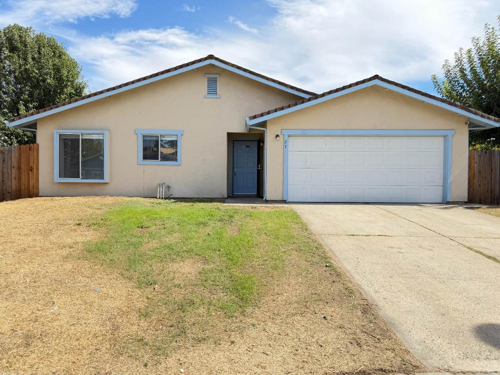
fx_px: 347
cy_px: 188
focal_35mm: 24
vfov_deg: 56.8
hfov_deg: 71.6
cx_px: 250
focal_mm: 6.76
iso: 100
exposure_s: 1/1230
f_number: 1.78
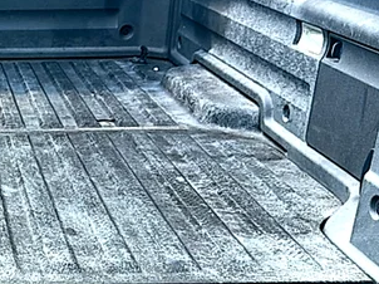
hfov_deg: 29.4
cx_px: -54
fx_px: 635
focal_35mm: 58
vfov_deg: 24.7
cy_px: 236
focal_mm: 6.86
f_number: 1.78
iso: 80
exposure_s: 1/768
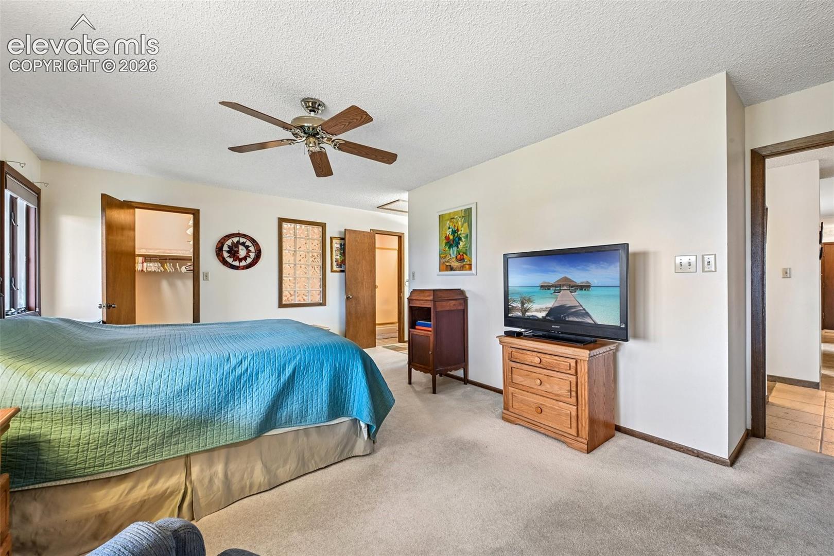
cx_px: 417
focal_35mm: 14
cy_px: 278
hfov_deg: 104.3
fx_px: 324
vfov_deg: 81.2
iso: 400
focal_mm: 14
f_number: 11
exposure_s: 1/3.33
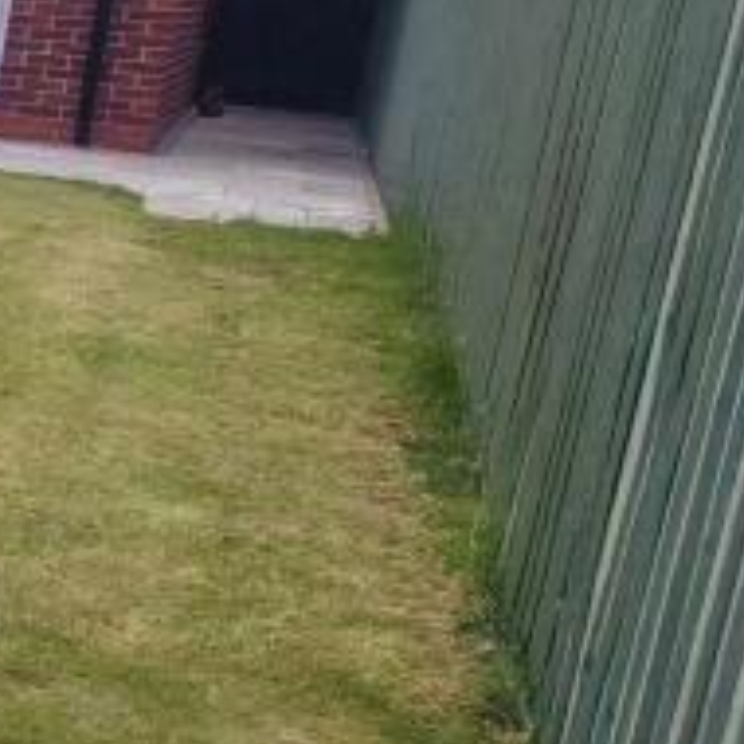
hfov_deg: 15.6
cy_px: 180
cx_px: -999
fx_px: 1508
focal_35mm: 62
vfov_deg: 27.3
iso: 50
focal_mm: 1.82
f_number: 2
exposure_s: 1/980
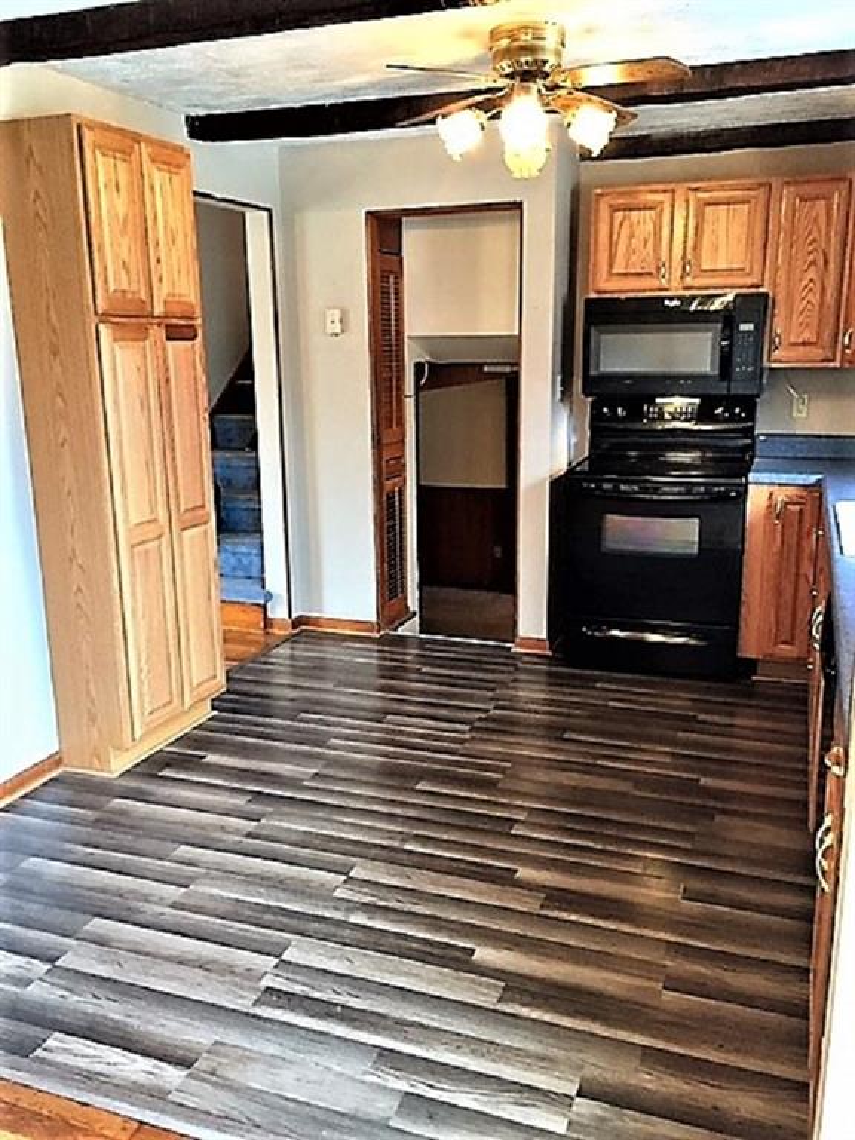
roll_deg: +1.0
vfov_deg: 61.7
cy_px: 570
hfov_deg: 48.2
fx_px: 955
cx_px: 428
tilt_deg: -11.7
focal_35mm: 29
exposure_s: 1/30
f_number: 2.2
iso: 200
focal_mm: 4.15
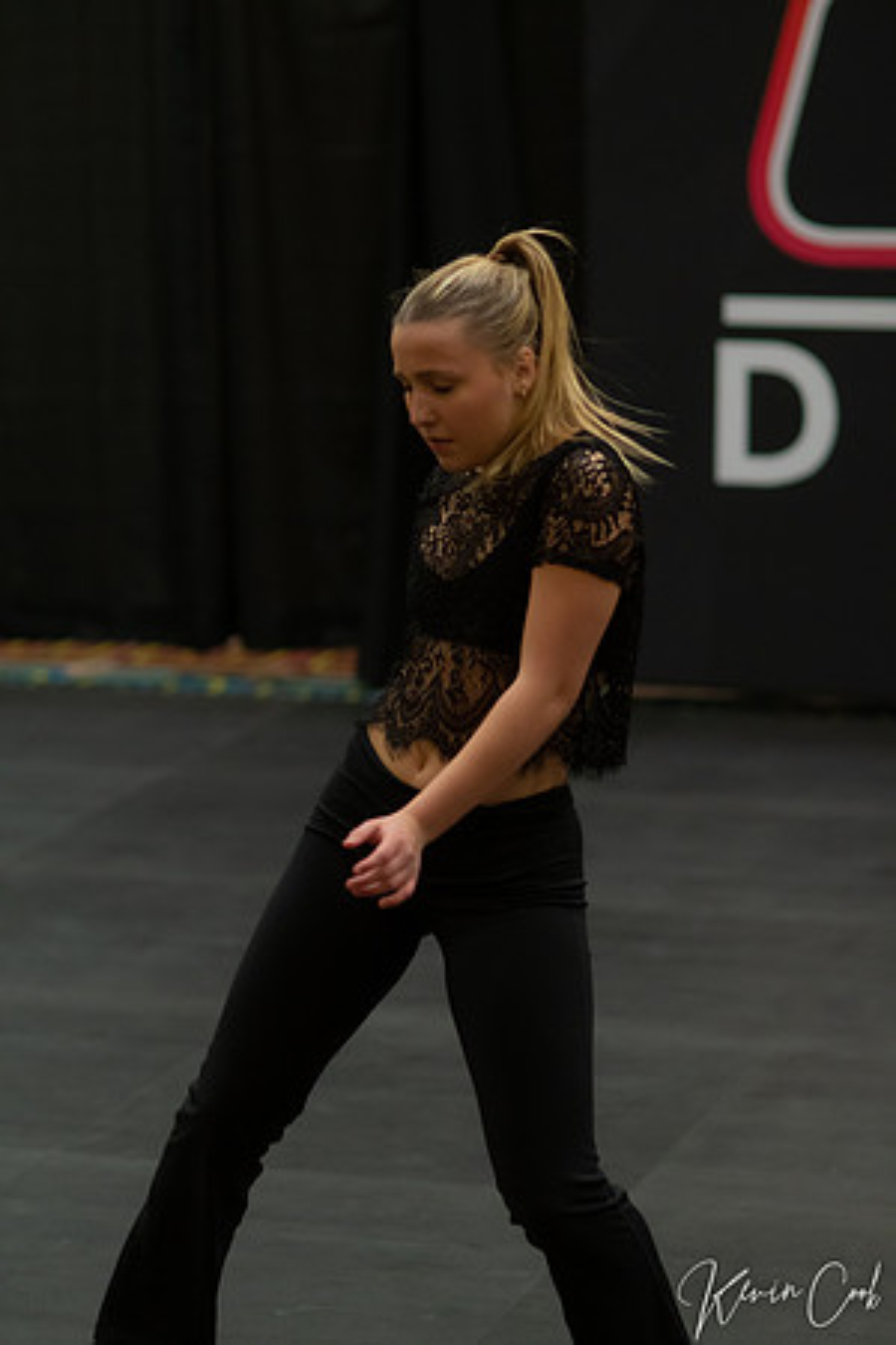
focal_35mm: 127
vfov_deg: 16.1
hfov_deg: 10.8
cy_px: 672
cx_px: 448
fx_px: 4741
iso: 1250
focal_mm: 85
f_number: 2
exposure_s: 1/640
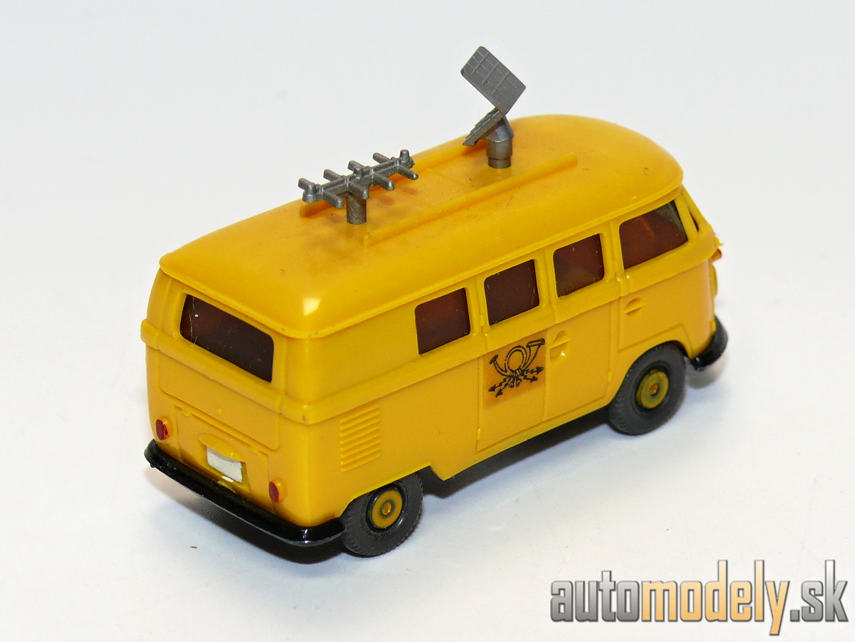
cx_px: 428
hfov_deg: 11.6
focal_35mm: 171
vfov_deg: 8.7
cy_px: 321
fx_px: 4224
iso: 100
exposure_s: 1/30
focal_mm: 20.3
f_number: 4
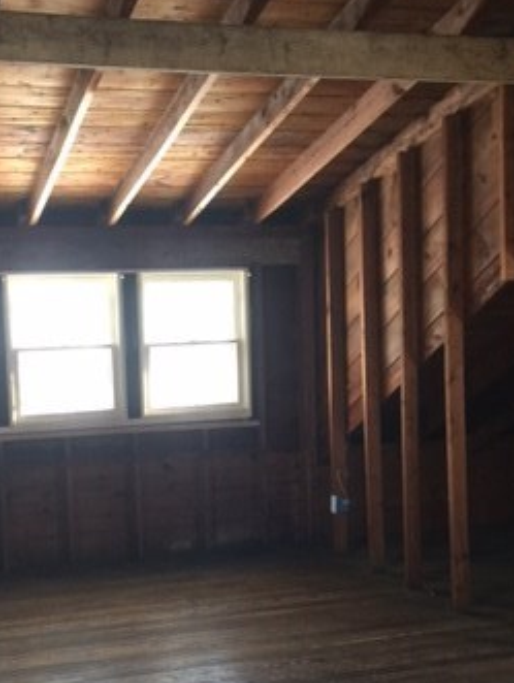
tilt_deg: -4.4
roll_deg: +1.0
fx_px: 1107
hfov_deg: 26.1
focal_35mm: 56
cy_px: 433
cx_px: 211
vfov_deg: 34.1
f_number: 2.2
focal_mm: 4.15
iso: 40
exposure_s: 1/15
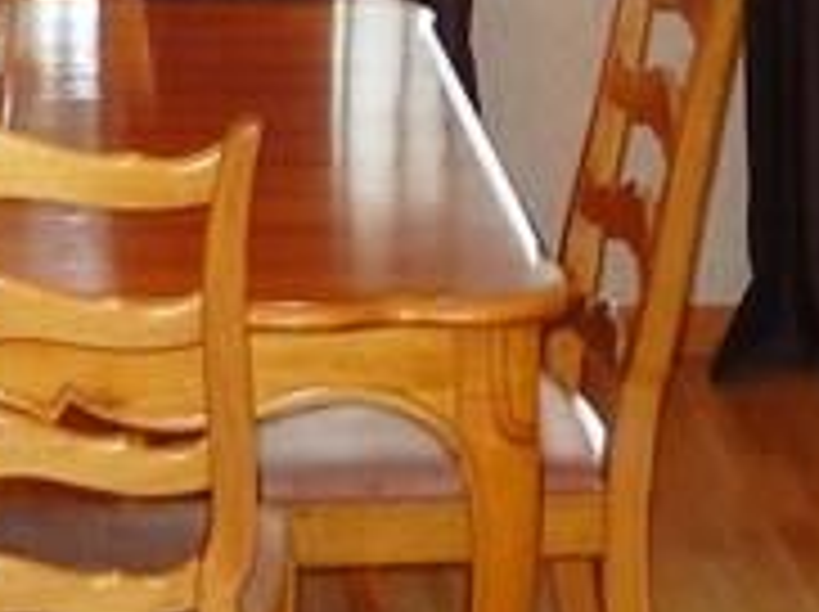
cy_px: -230
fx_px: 3332
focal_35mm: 141
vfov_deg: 10.2
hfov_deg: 13.9
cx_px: 76
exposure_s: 1/30
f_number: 3.4
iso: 220
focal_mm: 4.5
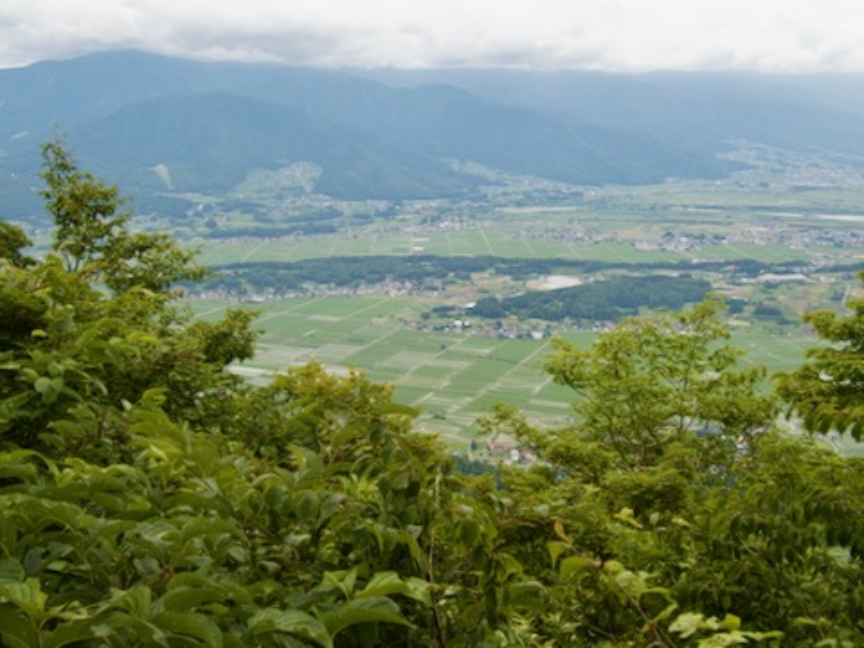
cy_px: 324
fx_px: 948
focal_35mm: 38
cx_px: 432
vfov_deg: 37.7
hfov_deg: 49.0
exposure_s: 1/500
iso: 100
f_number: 3.5
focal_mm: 6.83
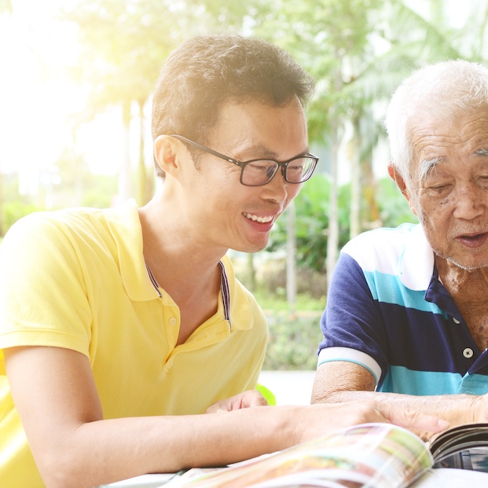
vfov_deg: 23.4
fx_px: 1180
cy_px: 247
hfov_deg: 23.2
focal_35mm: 74
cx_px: 341
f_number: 4.5
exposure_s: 1/160
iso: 160
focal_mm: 38
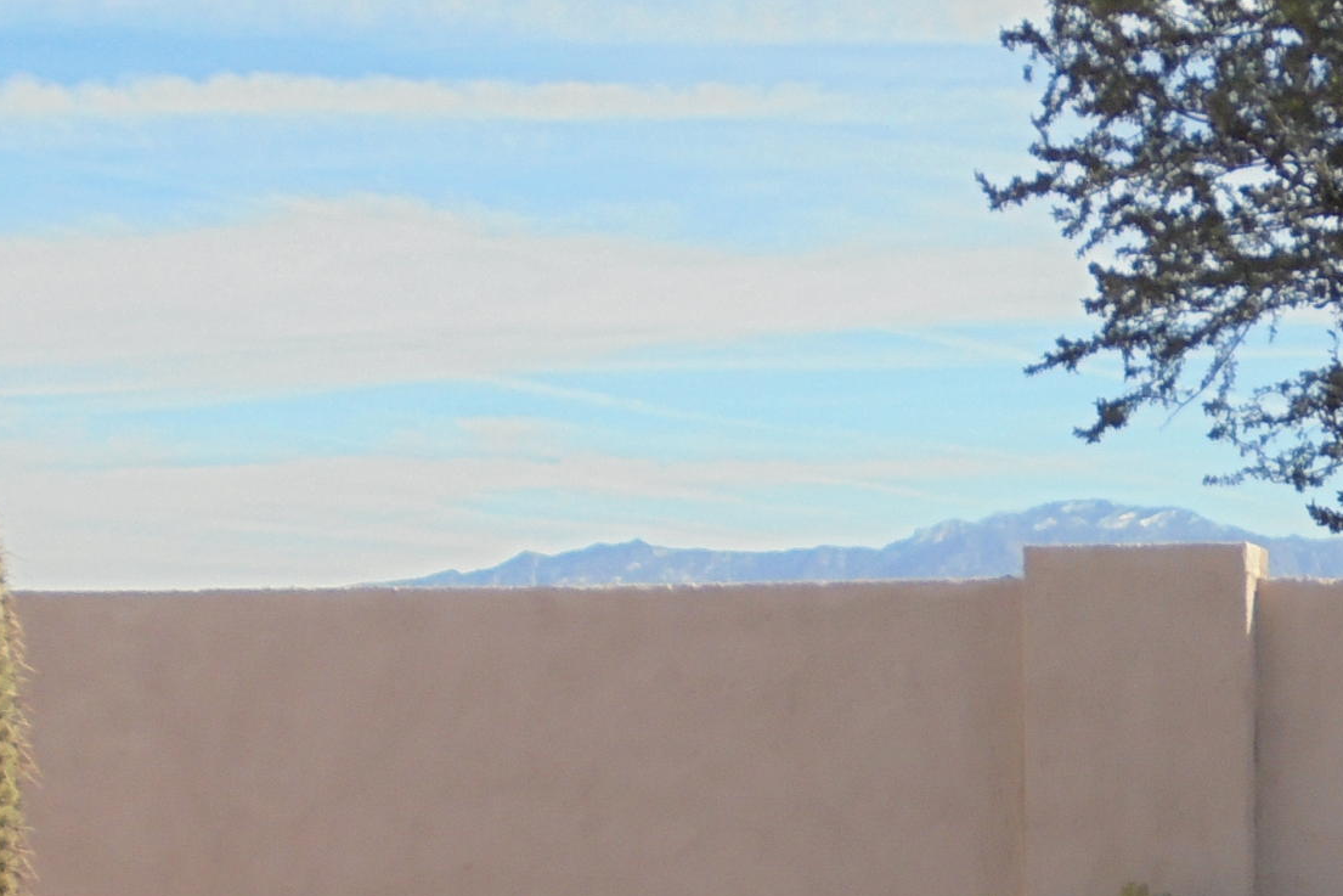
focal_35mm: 96
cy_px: 1318
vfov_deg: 13.5
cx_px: 1090
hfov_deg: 21.0
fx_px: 3582
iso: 100
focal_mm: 6.1
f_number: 4
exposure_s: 1/640
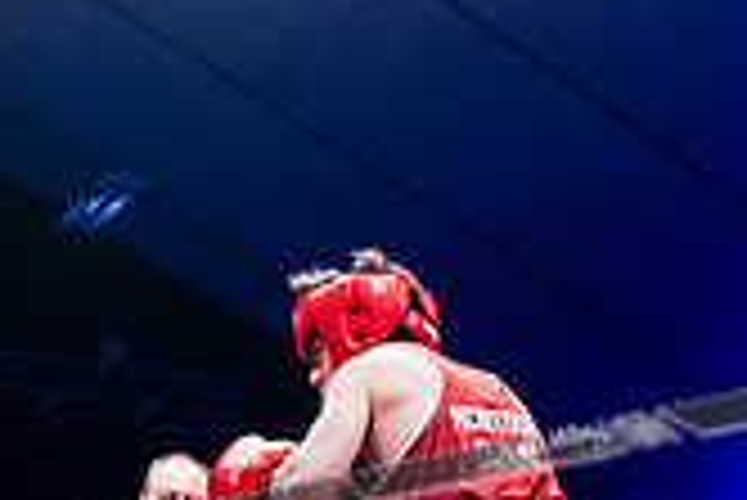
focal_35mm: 98
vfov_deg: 13.6
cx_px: 36
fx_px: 2035
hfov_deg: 20.3
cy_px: 610
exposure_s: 1/800
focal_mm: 28
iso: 4000
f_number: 2.8
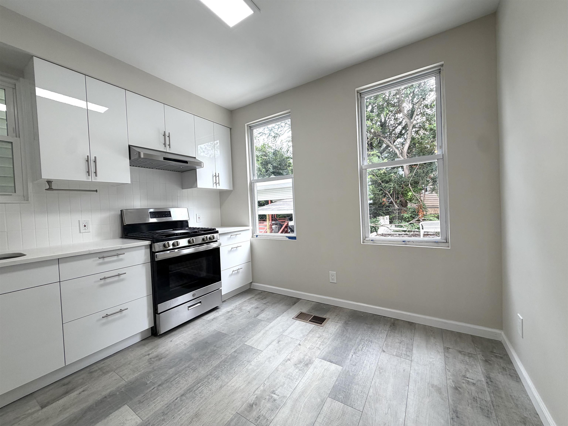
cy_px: 213
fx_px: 230
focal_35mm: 14
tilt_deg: -1.5
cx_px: 284
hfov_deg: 102.1
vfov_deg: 85.7
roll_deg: +3.0
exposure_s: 1/120
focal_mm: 2.22
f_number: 2.2
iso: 80
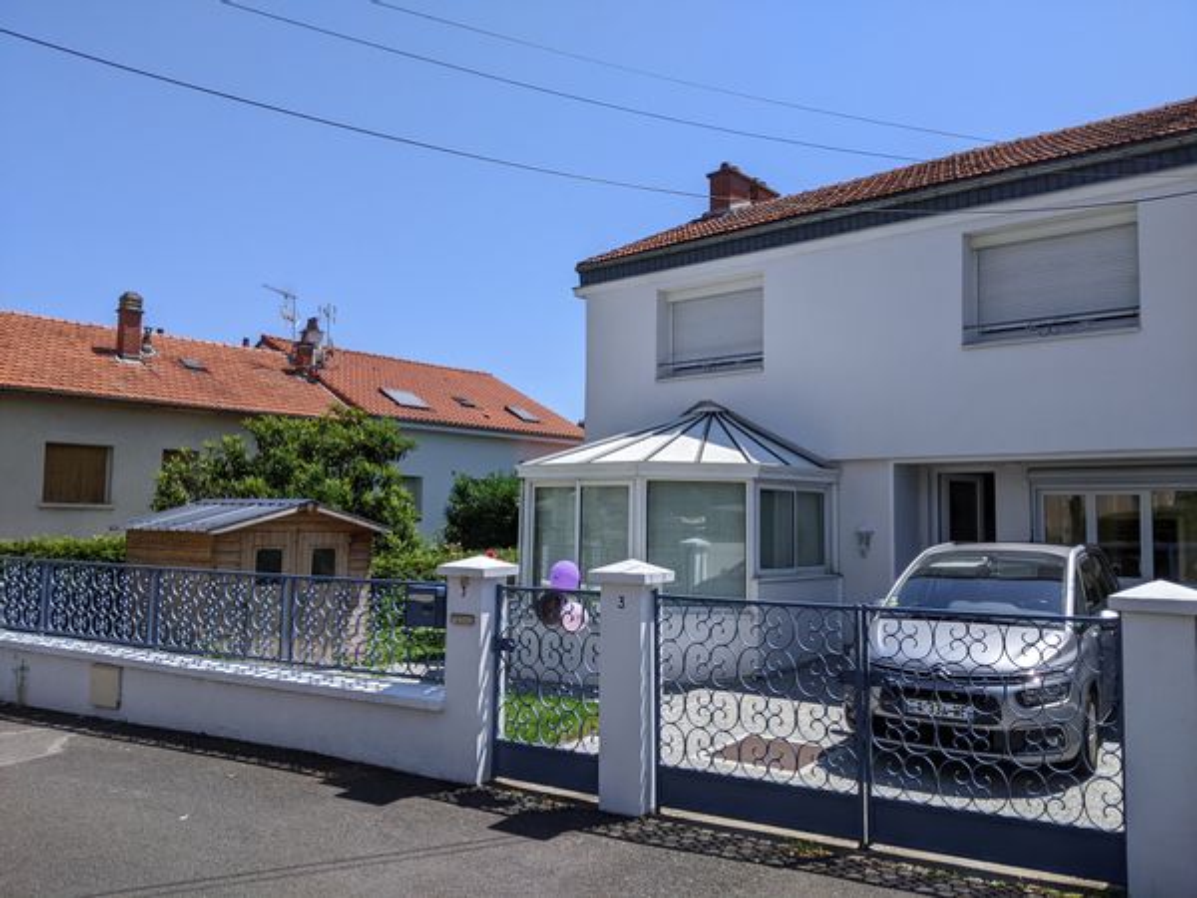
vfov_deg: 51.4
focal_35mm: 27
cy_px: 449
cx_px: 598
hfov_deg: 65.3
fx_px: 934
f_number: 1.8
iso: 60
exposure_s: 1/4695
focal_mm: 4.44
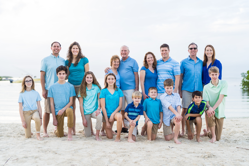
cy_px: 83
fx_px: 346
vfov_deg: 27.0
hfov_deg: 39.6
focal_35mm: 50
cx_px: 124
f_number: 1.4
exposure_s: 1/2000
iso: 250
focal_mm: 50
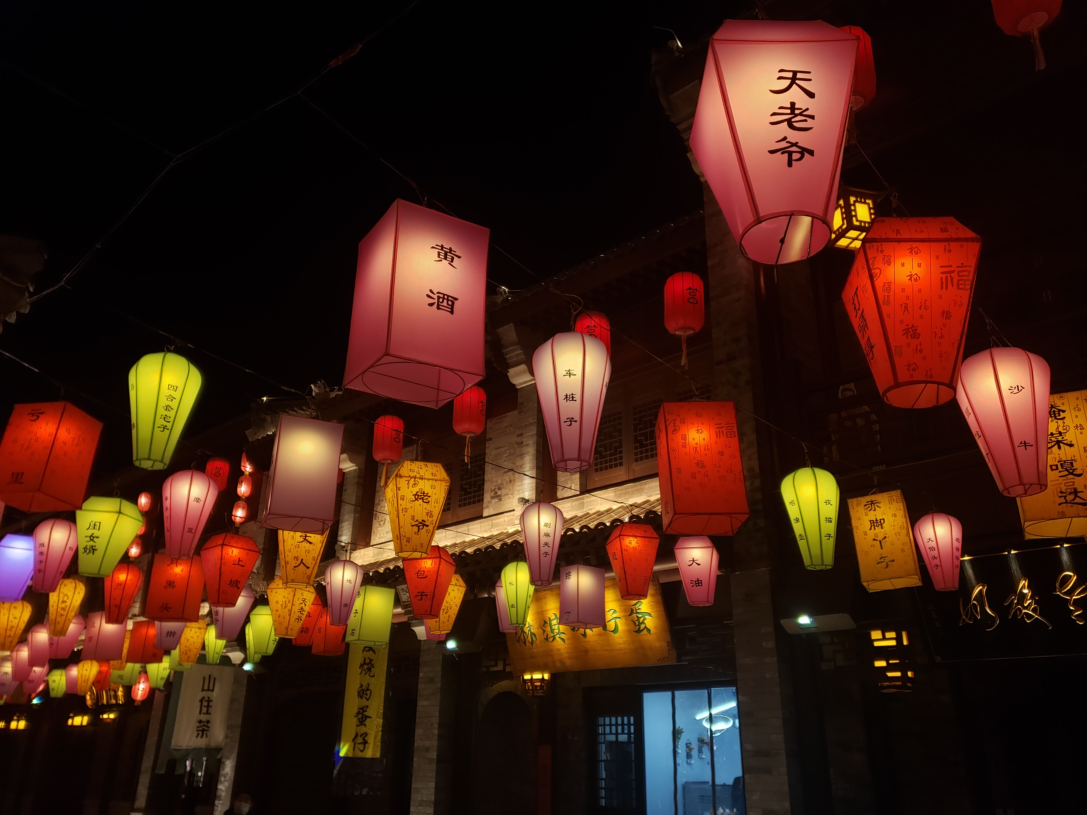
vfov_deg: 53.1
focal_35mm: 26
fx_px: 816
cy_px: 408
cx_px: 544
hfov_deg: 67.3
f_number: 1.5
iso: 80
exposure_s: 1/50
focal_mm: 4.3
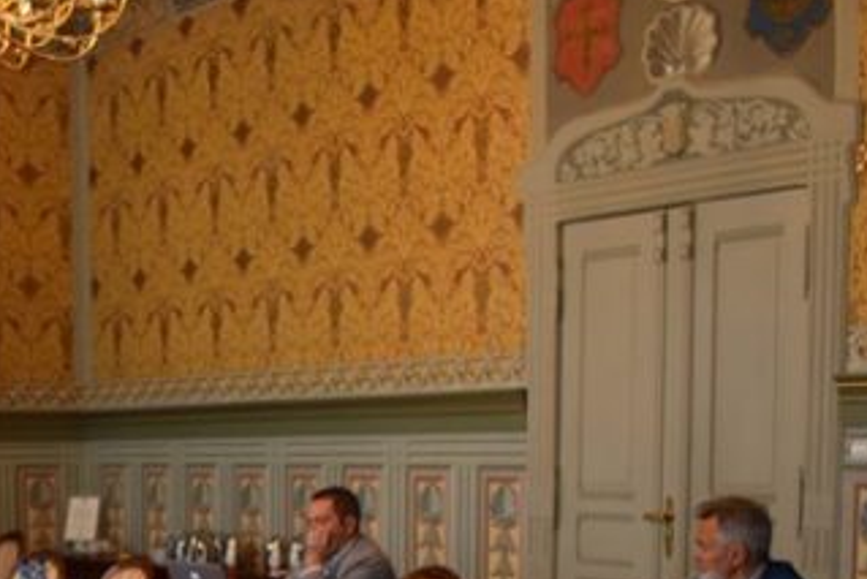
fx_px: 1566
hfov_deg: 30.0
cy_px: 682
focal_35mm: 65
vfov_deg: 19.8
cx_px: 141
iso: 800
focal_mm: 18
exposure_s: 1/80
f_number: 4
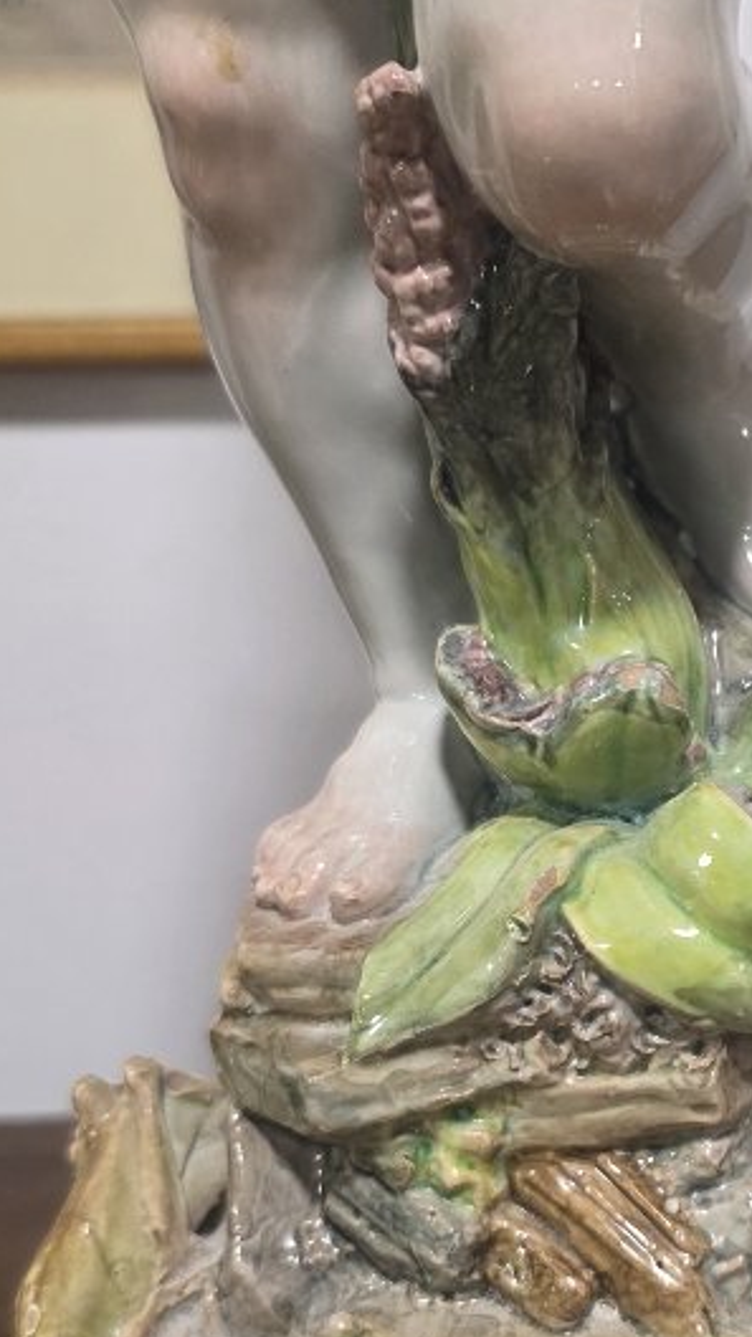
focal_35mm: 57
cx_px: 681
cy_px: 805
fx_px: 2021
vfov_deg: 36.5
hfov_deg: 20.6
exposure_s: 1/100
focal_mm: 6.3
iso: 250
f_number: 1.7
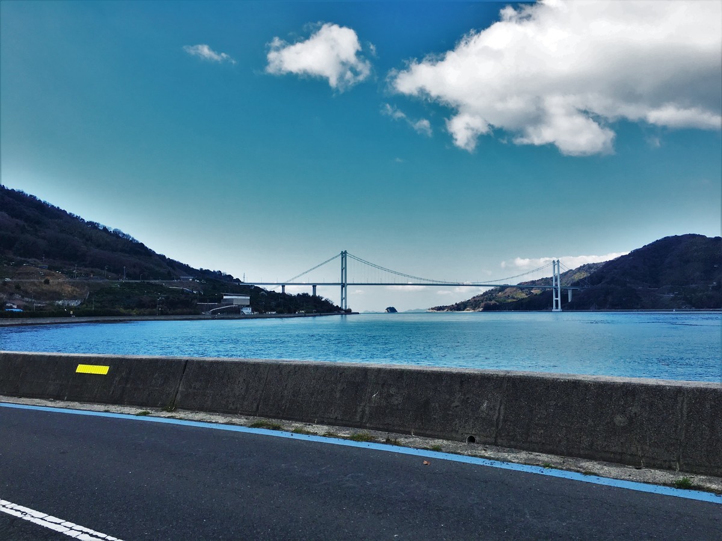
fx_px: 605
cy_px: 270
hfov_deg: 61.7
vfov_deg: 48.2
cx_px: 361
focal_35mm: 29
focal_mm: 4.15
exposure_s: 1/1479
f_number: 2.2
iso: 25
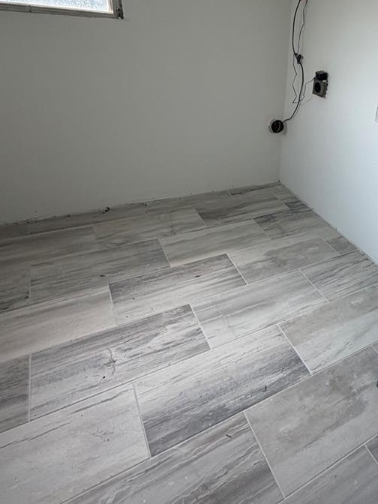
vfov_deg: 68.9
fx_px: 364
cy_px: 208
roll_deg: -8.6
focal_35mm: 25
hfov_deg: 50.7
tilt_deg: -28.7
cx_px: 314
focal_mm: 2.22
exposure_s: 1/121
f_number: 2.2
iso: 80
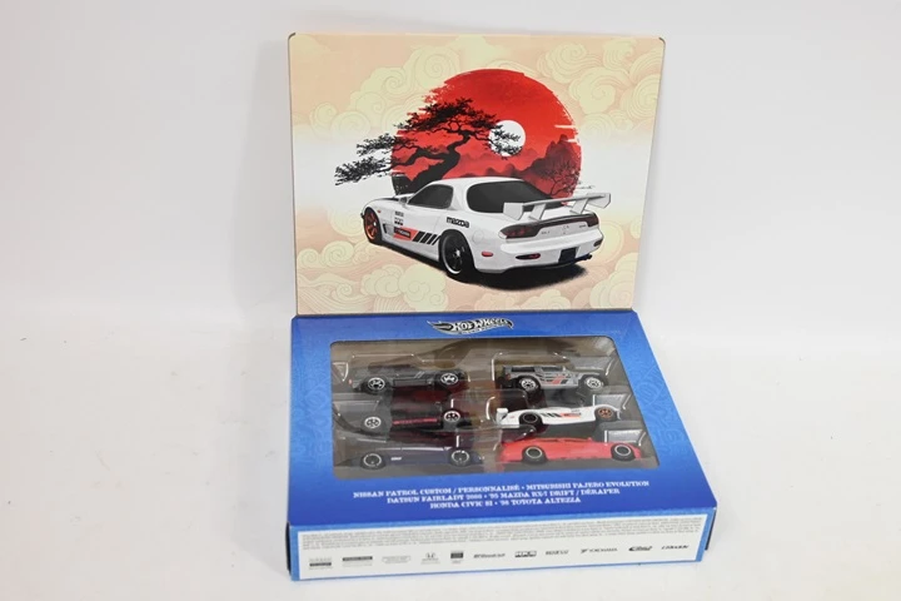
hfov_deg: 47.2
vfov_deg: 32.4
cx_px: 450
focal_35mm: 41
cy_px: 300
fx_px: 1032
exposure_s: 1/160
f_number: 4.5
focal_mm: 27.5
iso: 400
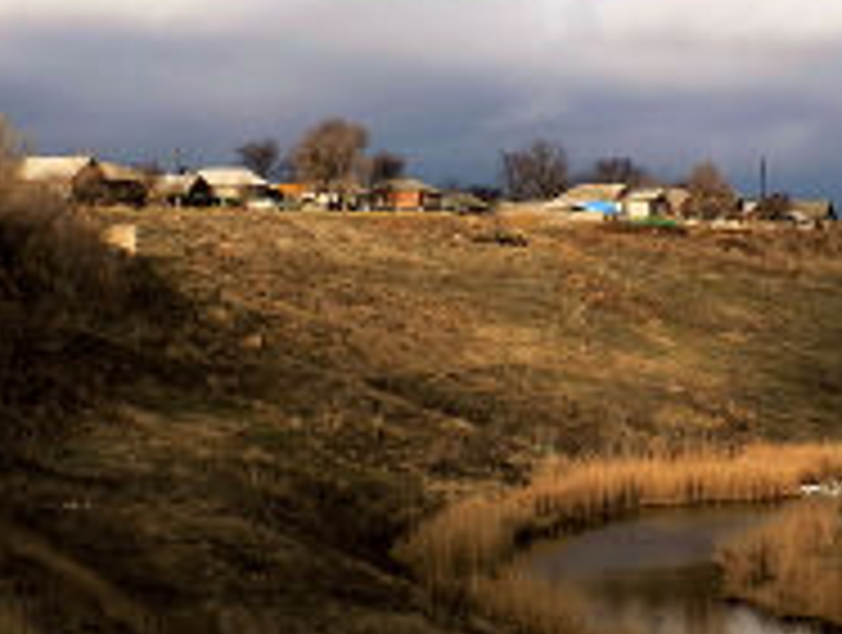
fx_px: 2096
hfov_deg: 22.6
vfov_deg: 17.2
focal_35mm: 86
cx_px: 599
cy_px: 272
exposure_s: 1/500
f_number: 3.7
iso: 80
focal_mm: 8.1
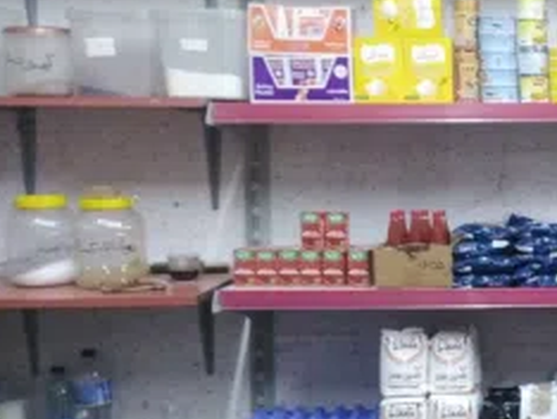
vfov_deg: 20.7
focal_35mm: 71
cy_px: 286
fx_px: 1144
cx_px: 674
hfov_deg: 24.7
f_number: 1.8
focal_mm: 3.62
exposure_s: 1/20
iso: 513
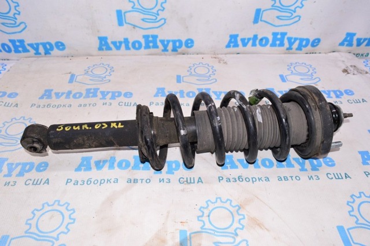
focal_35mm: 27
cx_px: 185
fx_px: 277
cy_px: 123
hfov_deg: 67.4
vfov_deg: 47.8
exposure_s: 1/160
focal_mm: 18
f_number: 8
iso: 1600
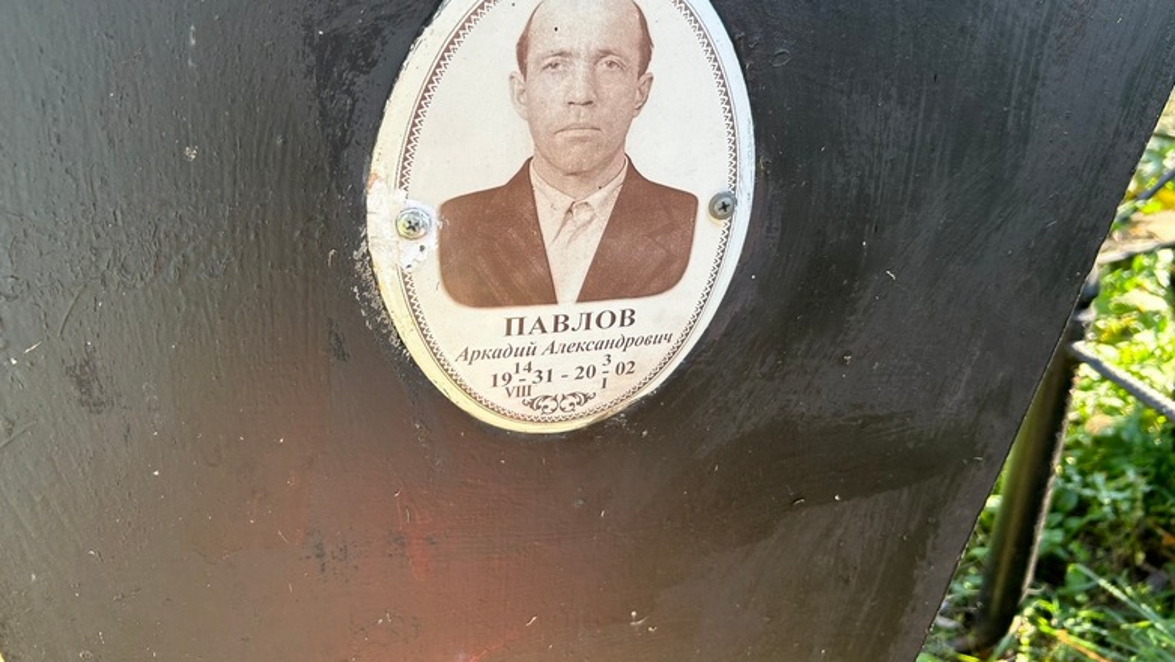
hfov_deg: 66.0
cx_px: 575
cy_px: 223
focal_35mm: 29
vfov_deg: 39.8
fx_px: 904
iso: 50
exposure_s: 1/441
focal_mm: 5.7
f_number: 1.5
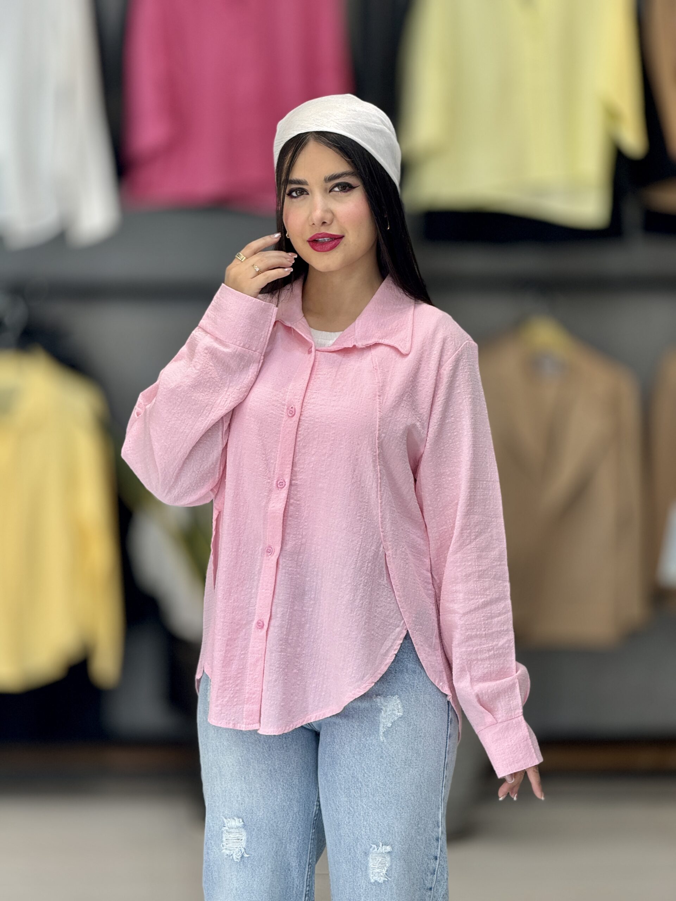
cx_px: 338
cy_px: 450
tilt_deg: -5.5
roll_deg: -0.4
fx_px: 3125
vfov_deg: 16.4
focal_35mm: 120
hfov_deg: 12.3
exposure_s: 1/100
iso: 64
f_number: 2.8
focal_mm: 15.66
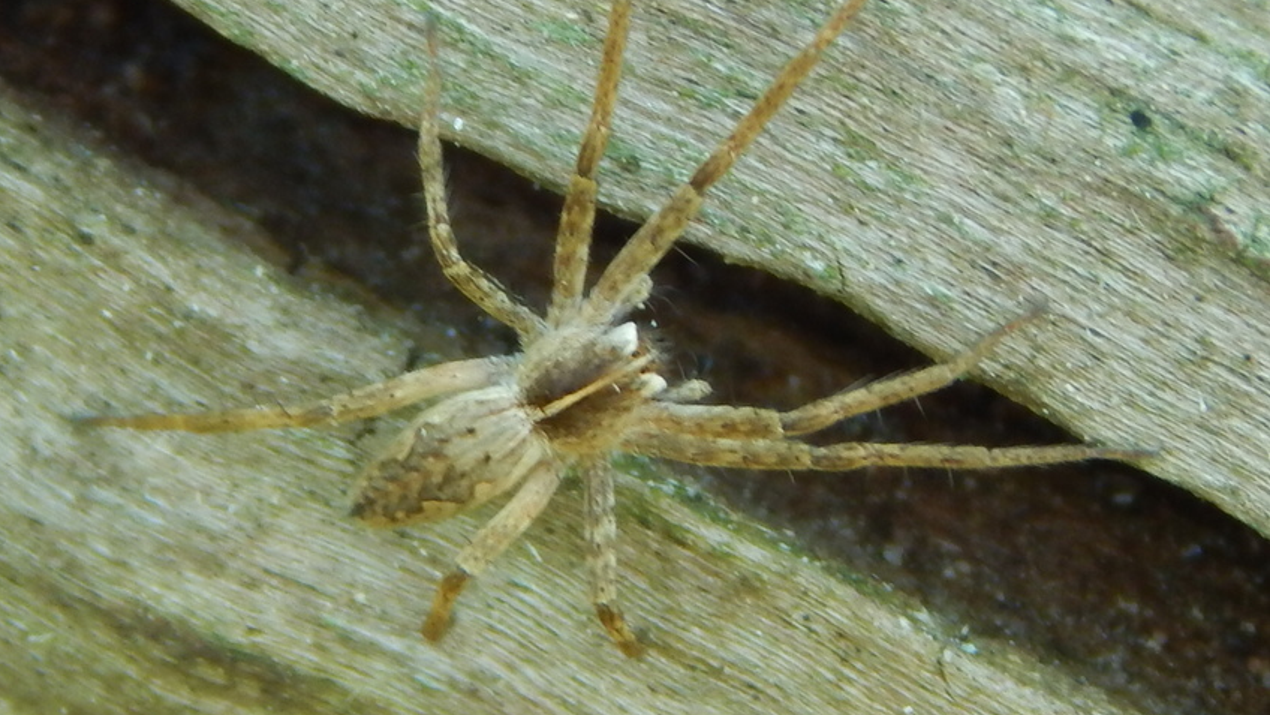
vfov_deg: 4.4
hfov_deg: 7.9
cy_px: 292
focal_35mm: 274
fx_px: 9227
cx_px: 633
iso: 125
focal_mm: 44.9
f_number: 5.6
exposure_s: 1/30
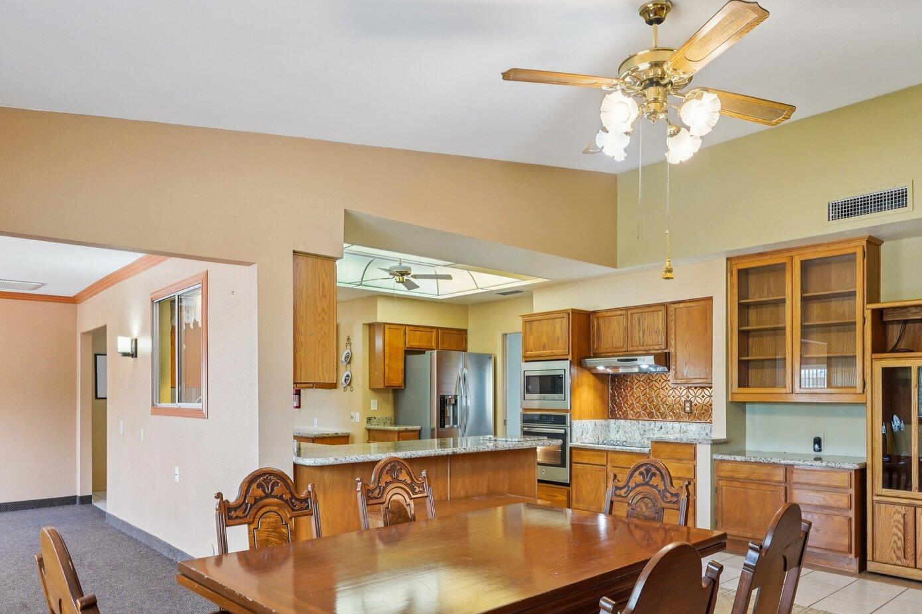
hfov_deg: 69.8
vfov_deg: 49.5
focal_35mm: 26
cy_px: 385
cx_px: 498
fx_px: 659
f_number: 8
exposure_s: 1/6
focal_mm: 17.5
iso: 400
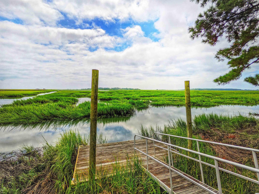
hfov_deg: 94.5
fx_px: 120
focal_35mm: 16
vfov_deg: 78.1
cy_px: 97
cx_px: 130
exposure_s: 1/3236
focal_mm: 2.22
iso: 40
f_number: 2.2
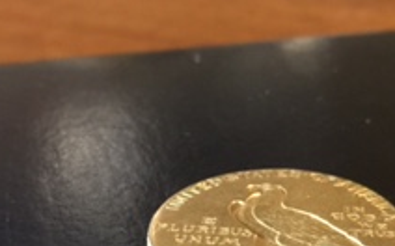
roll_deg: +0.3
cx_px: 248
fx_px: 1000
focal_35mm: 93
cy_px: 177
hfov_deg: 22.3
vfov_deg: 14.0
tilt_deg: -29.5
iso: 160
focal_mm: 4.15
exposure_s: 1/4
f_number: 2.2
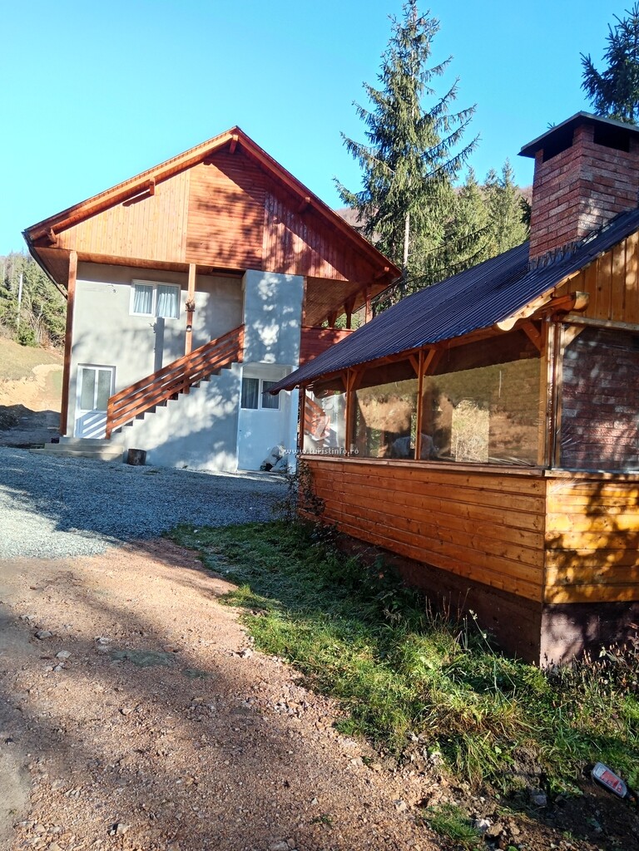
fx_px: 665
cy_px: 426
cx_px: 320
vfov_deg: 65.3
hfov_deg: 51.4
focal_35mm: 27
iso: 100
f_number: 1.9
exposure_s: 1/168
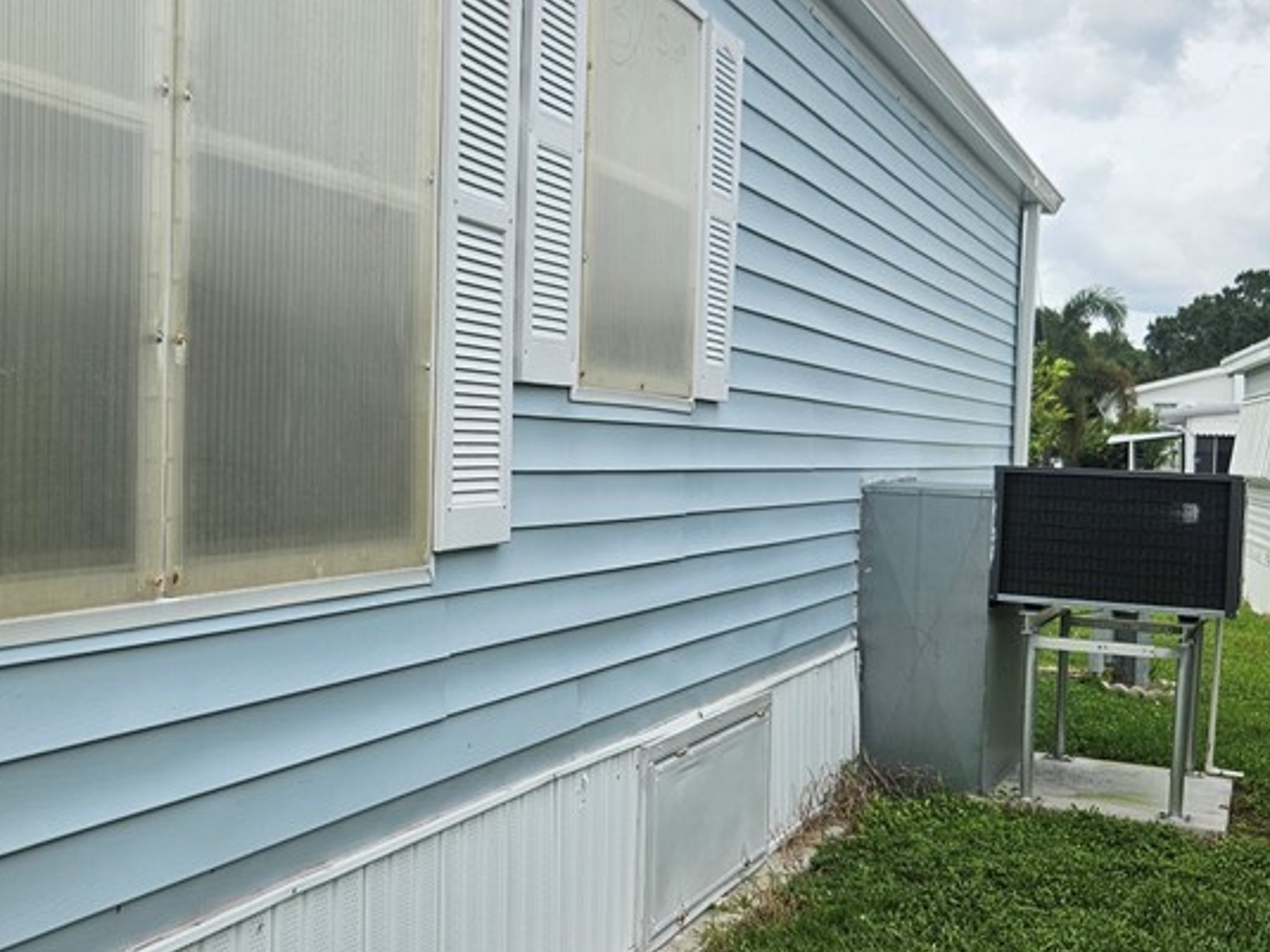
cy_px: 496
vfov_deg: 32.9
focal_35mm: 44
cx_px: 534
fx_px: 1614
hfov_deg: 42.8
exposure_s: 1/1834
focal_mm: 5.4
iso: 25
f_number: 1.8
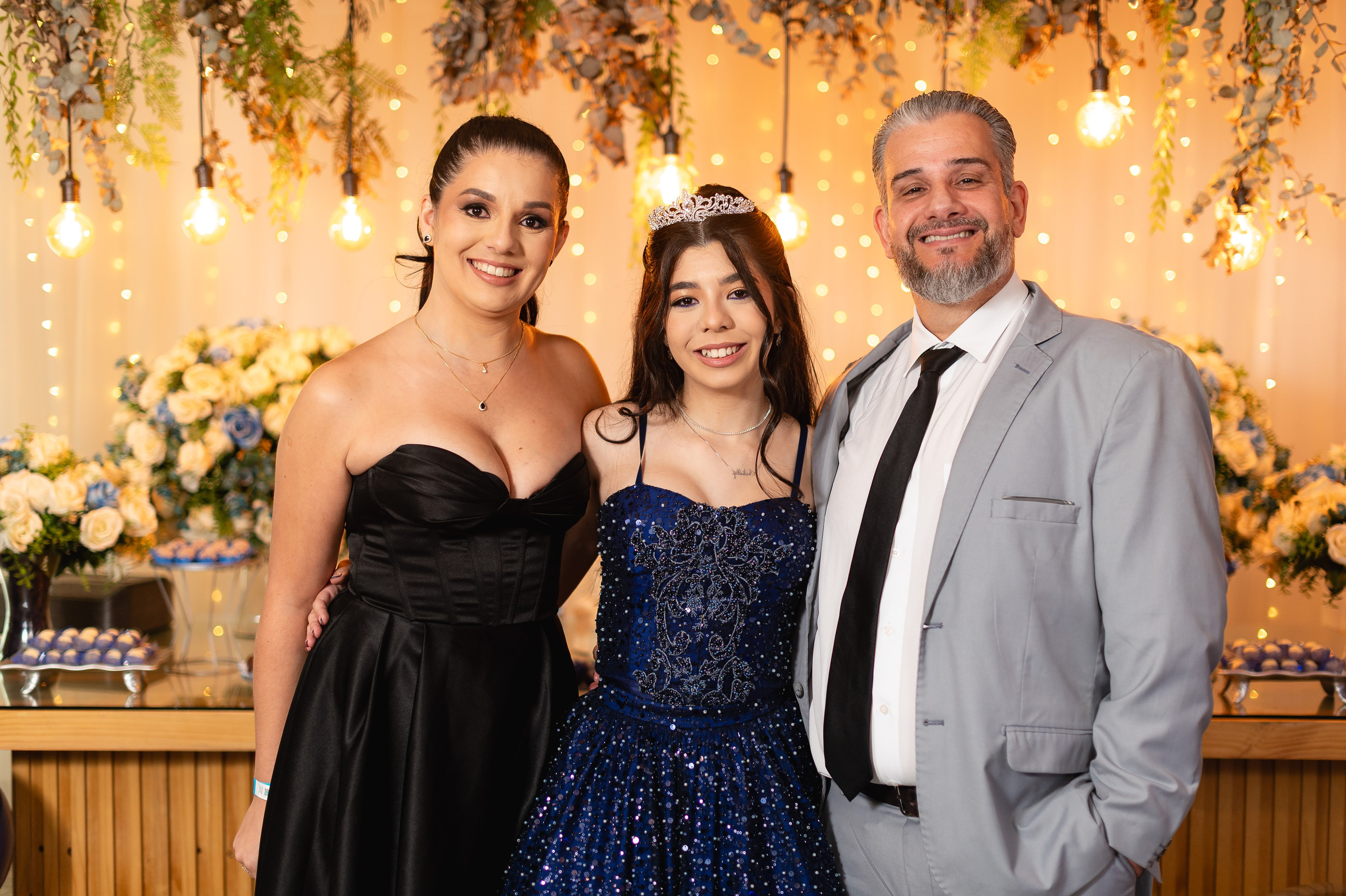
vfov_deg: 27.0
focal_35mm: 50
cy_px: 448
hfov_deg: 39.6
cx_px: 673
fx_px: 1868
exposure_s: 1/200
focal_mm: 50
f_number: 2
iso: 320
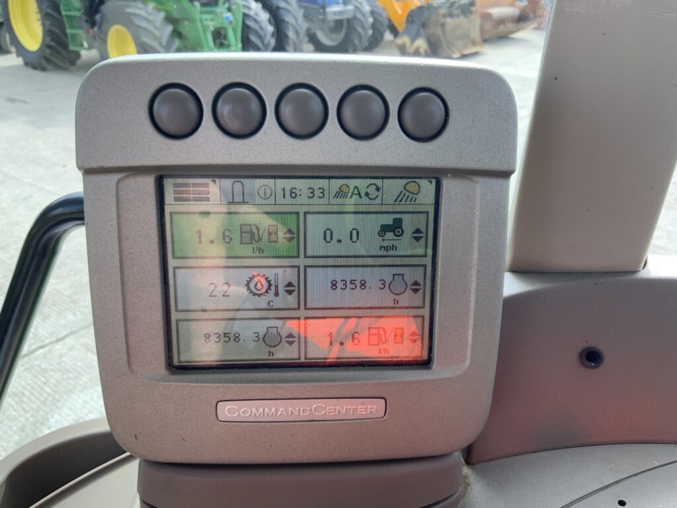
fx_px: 567
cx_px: 338
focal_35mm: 29
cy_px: 254
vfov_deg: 48.2
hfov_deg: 61.7
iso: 20
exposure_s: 1/122
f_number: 1.8
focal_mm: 3
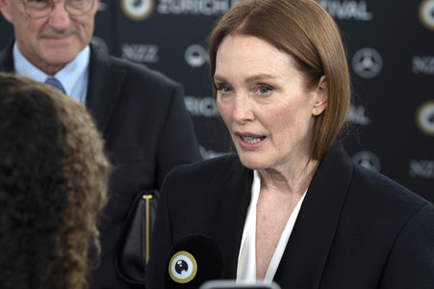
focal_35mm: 121
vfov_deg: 11.3
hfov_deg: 16.9
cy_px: 144
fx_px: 1458
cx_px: 217
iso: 2000
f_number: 6.3
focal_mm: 121
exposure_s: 1/500
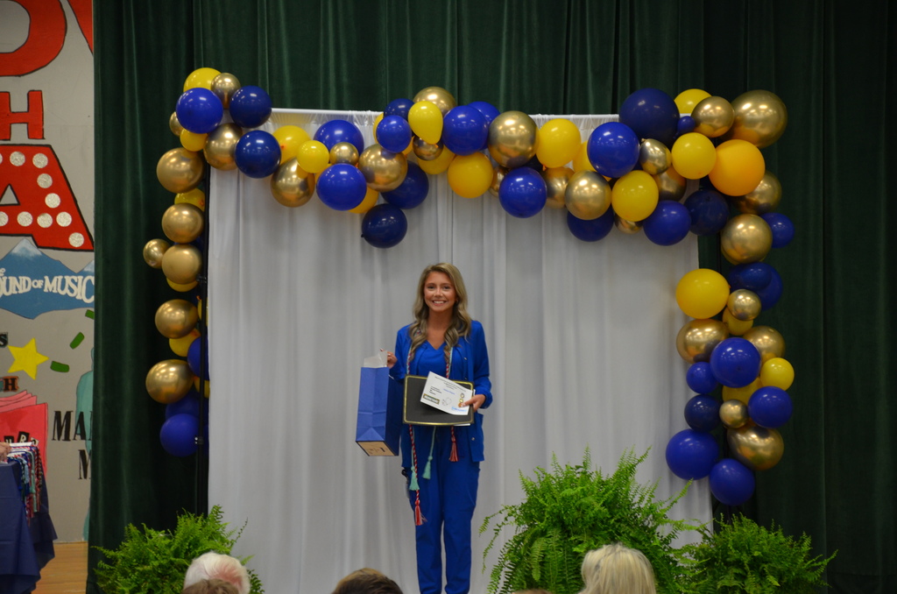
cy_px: 297
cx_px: 448
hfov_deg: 14.4
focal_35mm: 142
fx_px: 3543
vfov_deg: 9.6
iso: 800
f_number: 5.3
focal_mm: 95
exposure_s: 1/30
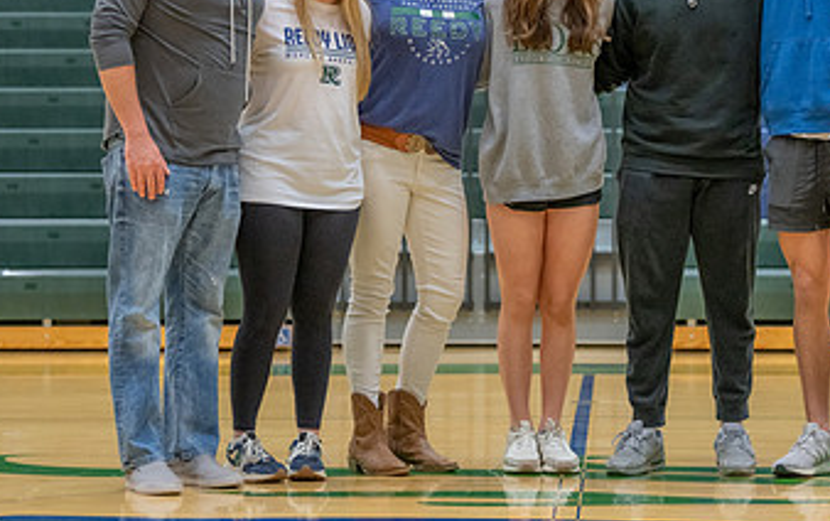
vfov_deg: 9.0
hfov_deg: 14.3
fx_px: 3306
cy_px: 137
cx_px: 500
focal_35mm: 146
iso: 2000
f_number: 2.8
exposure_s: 1/400
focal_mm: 77
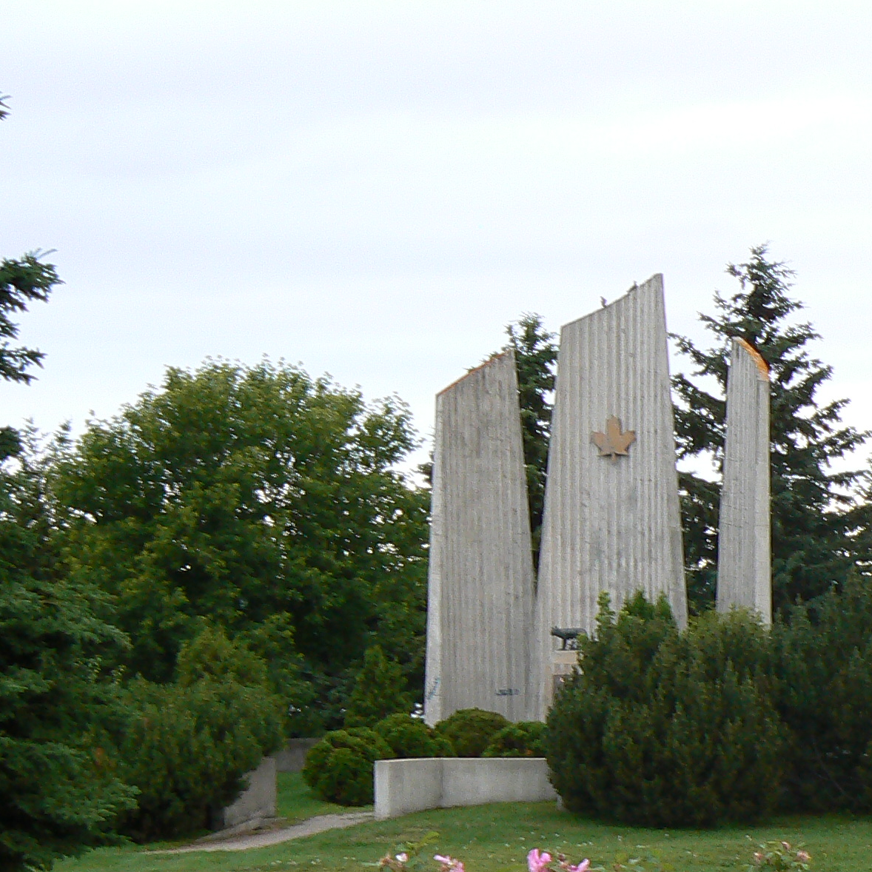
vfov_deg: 14.4
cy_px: 639
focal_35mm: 121
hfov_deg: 14.4
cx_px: 639
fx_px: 3448
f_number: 3.2
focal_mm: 9.6
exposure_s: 1/25
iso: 100
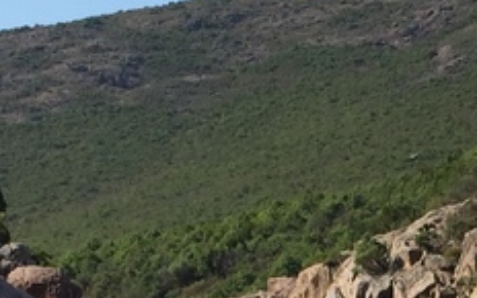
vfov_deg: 7.9
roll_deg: -1.2
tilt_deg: -7.2
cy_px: 610
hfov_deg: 13.1
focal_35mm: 159
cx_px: 432
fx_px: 2067
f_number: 2.2
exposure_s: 1/1883
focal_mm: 4.15
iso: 32
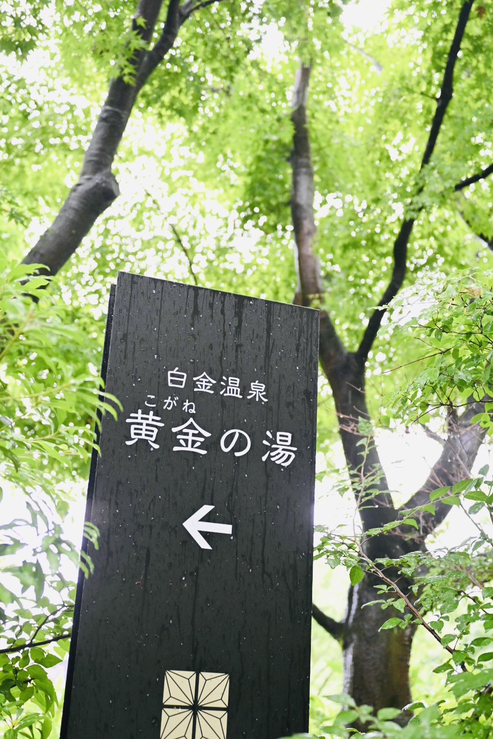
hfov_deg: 31.9
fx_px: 863
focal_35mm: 42
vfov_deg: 46.4
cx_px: 246
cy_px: 370
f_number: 2.8
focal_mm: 28
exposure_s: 1/125
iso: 1100
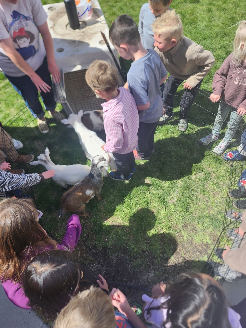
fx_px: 218
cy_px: 164
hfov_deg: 58.9
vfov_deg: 73.9
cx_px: 123
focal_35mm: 23
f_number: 1.8
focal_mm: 5.54
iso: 25
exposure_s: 1/970
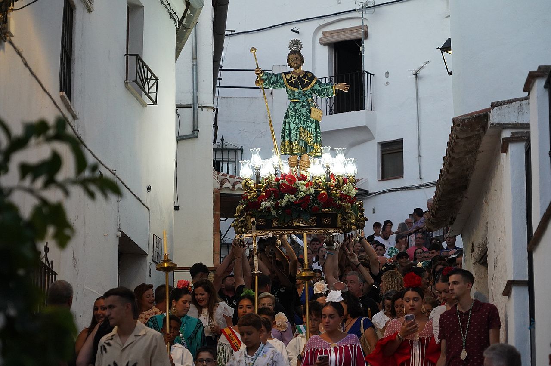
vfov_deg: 10.4
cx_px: 276
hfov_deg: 15.5
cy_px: 183
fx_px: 2018
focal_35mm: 132
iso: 5000
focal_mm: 132
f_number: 6.3
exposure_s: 1/250
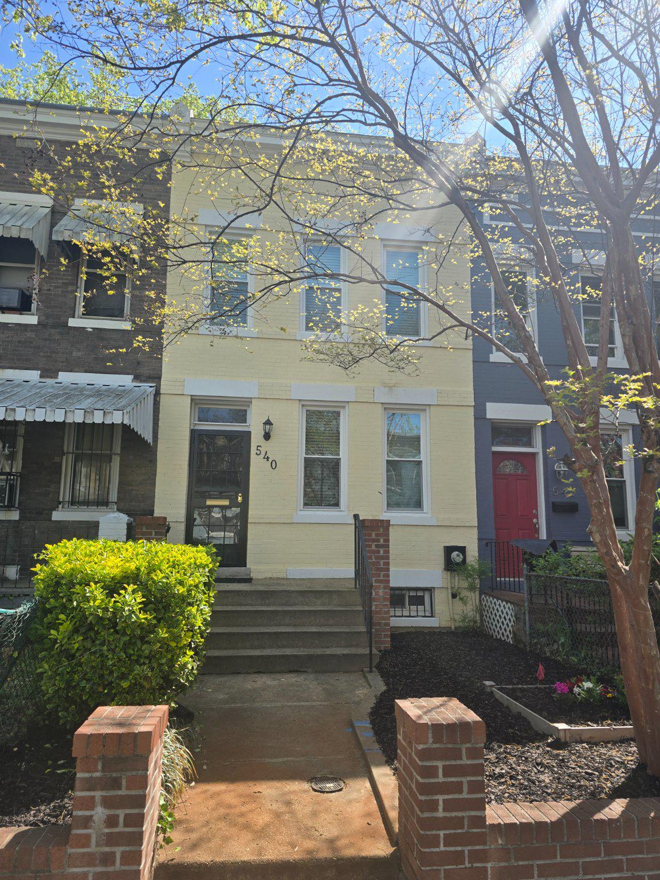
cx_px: 330
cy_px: 440
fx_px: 585
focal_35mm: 23
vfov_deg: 73.9
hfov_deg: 58.9
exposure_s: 1/437
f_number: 1.7
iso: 12
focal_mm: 6.3
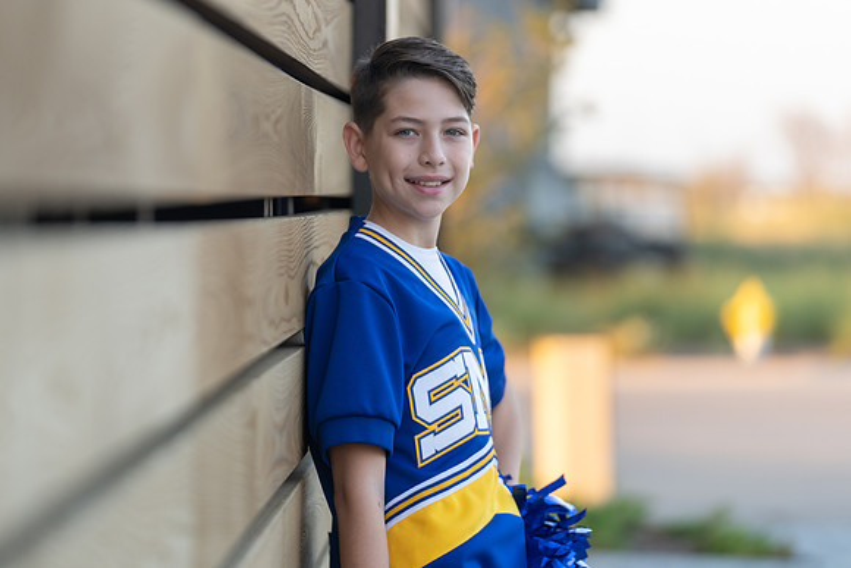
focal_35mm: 147
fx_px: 3473
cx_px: 426
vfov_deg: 9.3
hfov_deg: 14.0
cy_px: 284
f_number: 2.8
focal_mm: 142
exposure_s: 1/320
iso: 320
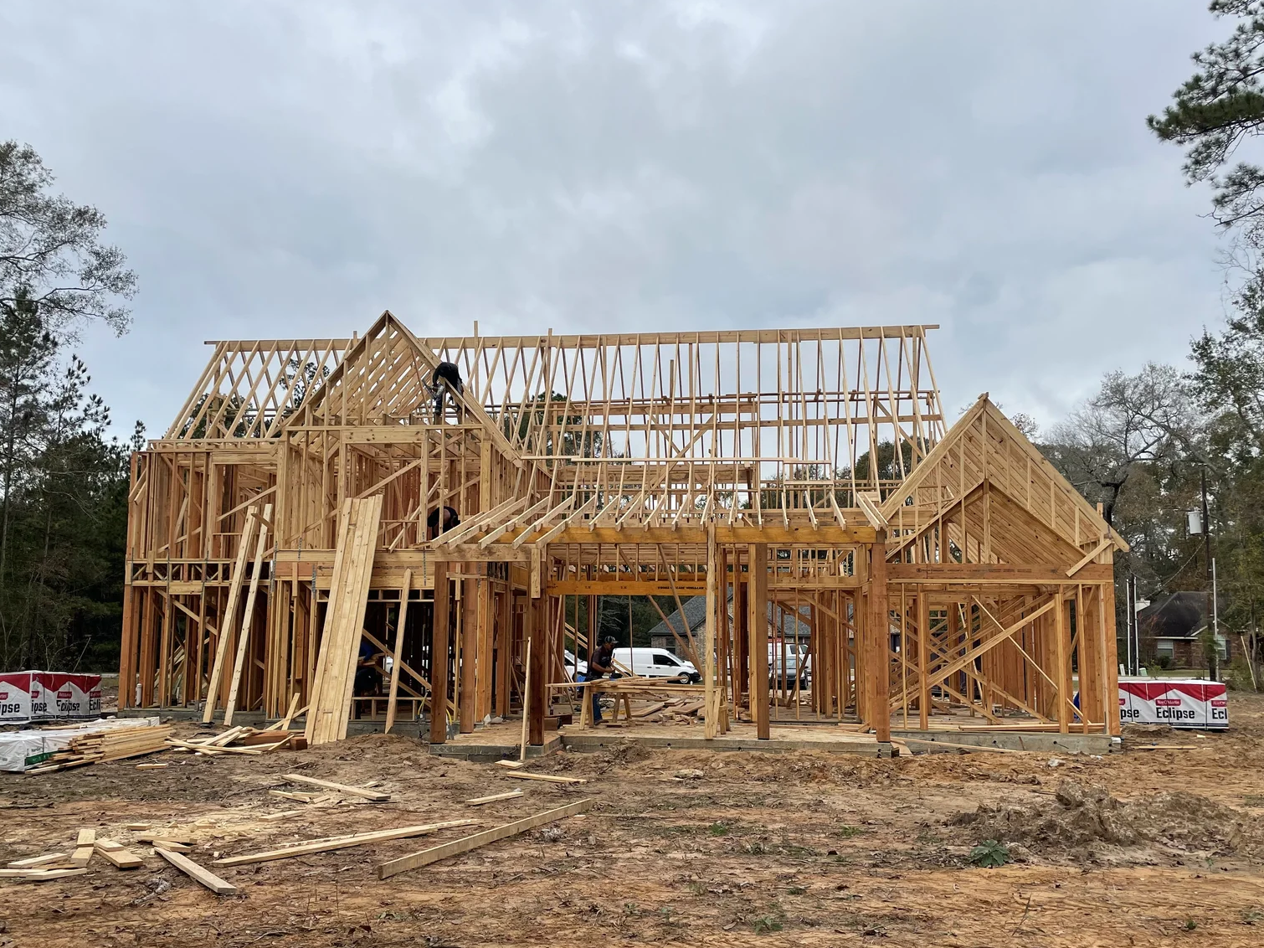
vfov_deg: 45.3
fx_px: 1132
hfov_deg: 58.3
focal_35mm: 31
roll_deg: -0.5
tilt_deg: +5.8
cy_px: 534
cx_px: 599
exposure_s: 1/2564
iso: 32
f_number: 1.6
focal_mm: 4.2
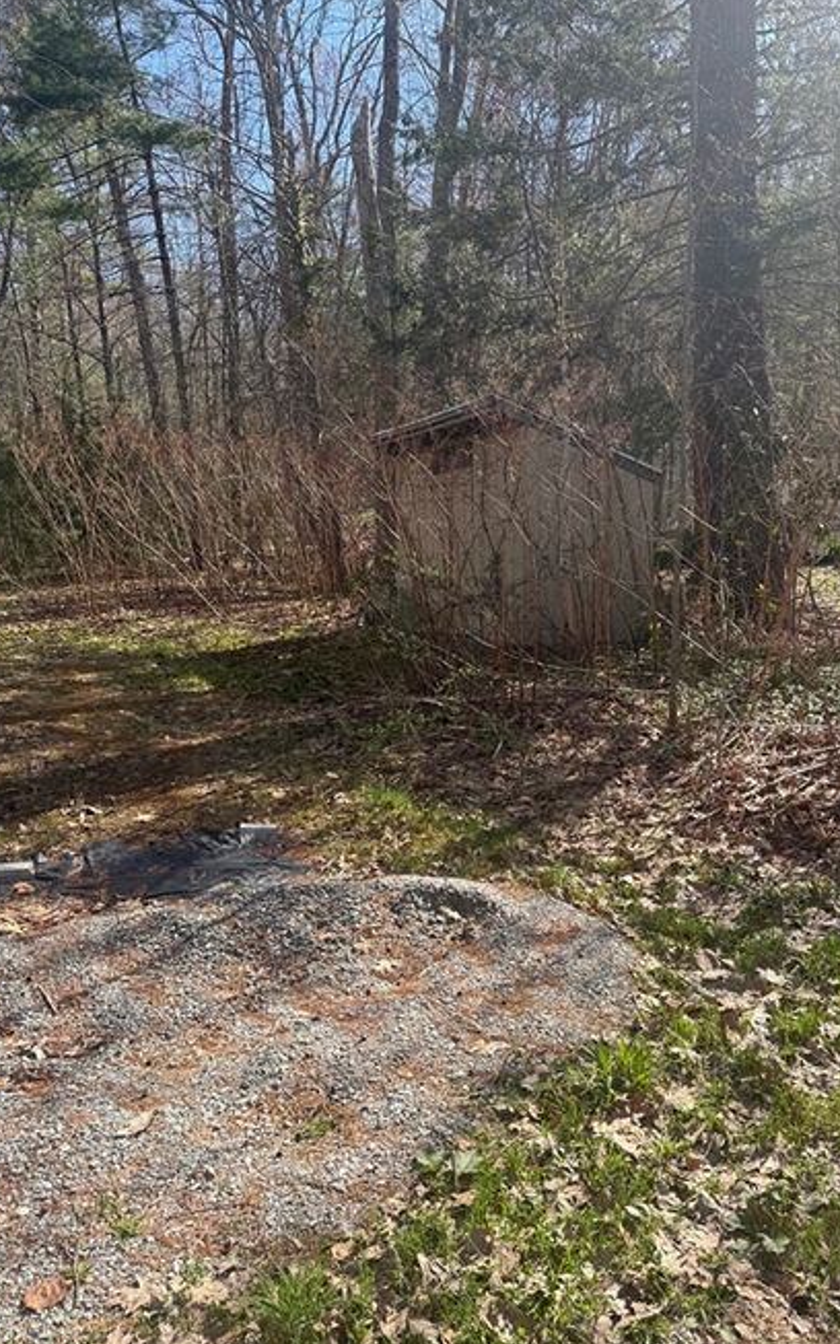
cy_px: 672
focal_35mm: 26
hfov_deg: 47.4
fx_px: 953
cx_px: 488
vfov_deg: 70.4
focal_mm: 6.76
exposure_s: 1/1522
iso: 80
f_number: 1.78
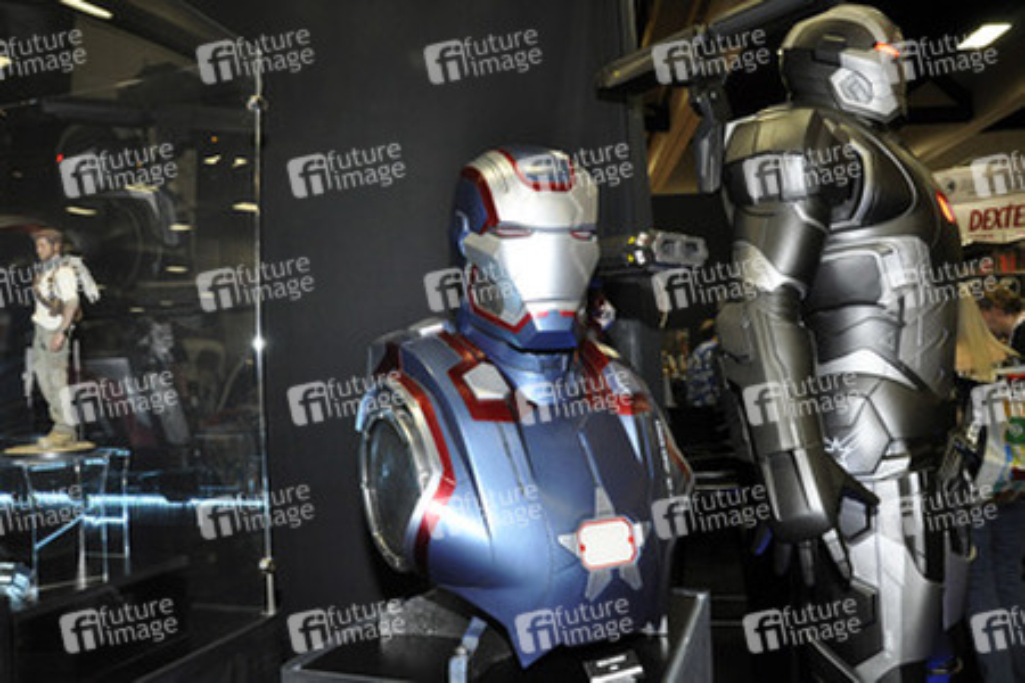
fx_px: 769
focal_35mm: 27
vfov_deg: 47.9
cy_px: 342
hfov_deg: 67.4
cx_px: 512
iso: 800
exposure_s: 1/60
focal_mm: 18
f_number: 5.6
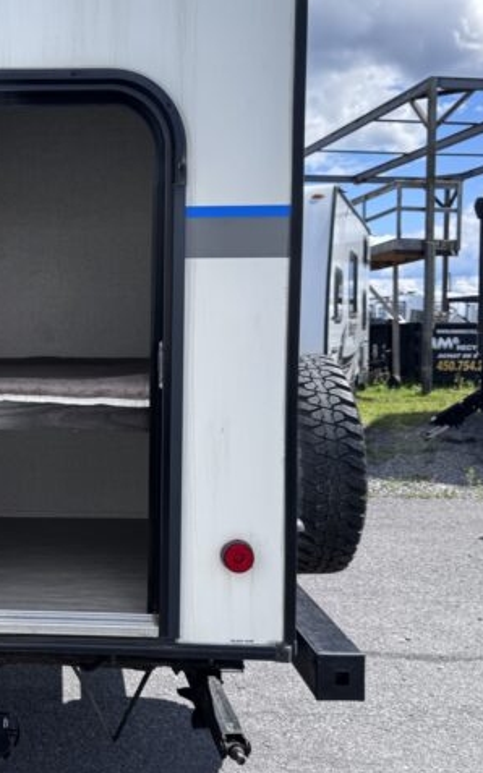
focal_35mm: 41
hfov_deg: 29.5
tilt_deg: -1.3
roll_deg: -0.2
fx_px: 864
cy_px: 363
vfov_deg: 48.2
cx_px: 16
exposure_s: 1/2710
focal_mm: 6.76
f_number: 1.78
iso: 80
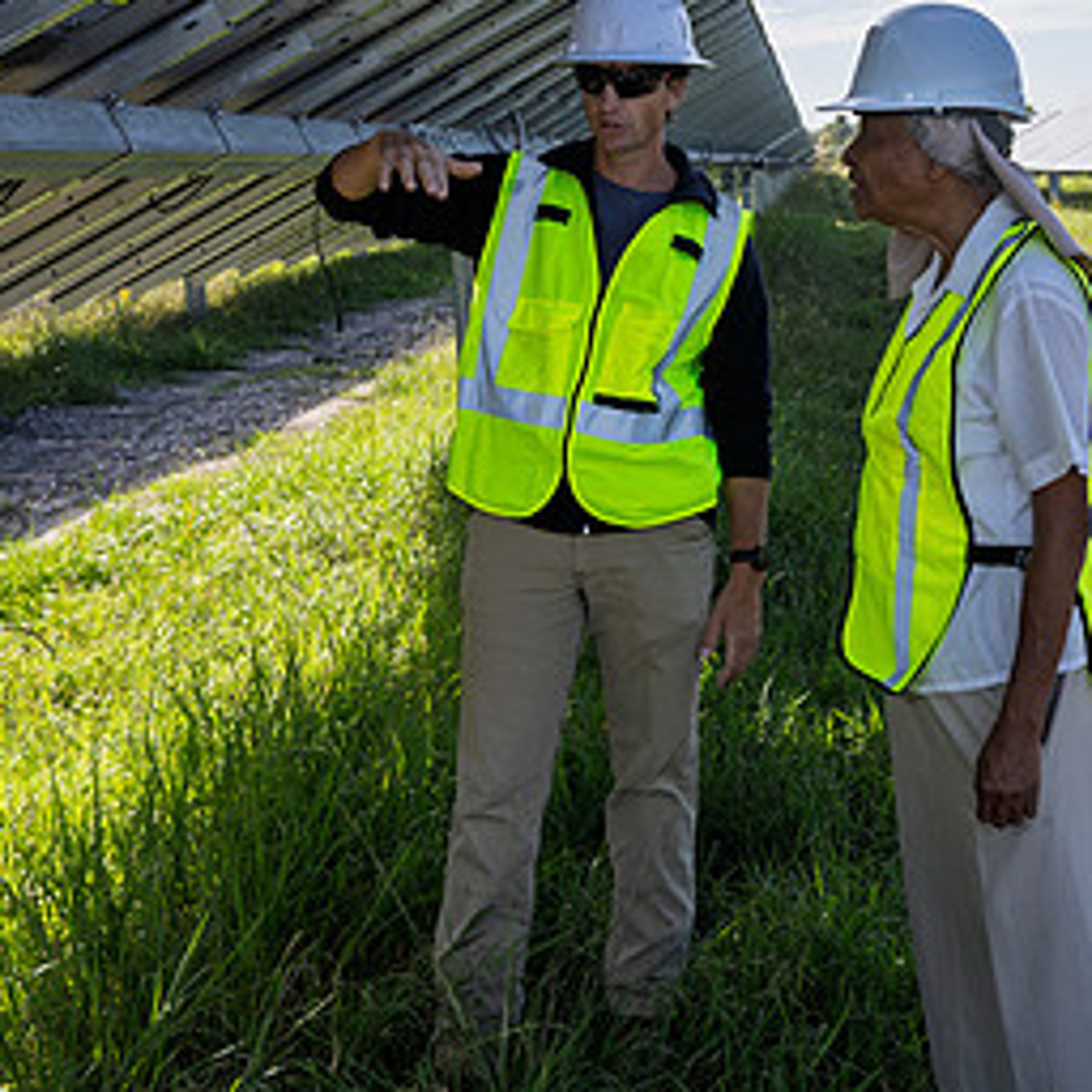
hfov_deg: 31.4
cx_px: 734
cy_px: 301
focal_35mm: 54
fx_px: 1927
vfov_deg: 31.2
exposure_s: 1/160
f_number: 10
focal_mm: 28
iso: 200
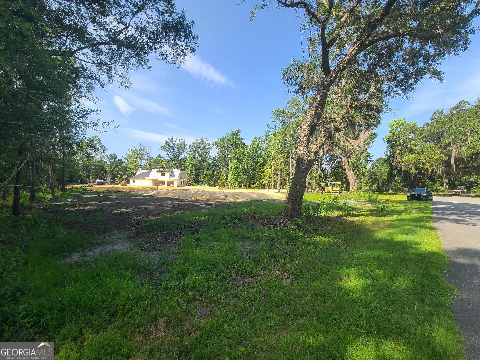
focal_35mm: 13
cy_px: 180
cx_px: 240
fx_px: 180
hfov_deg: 106.2
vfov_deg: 89.9
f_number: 2.2
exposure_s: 1/836
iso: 50
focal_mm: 2.2
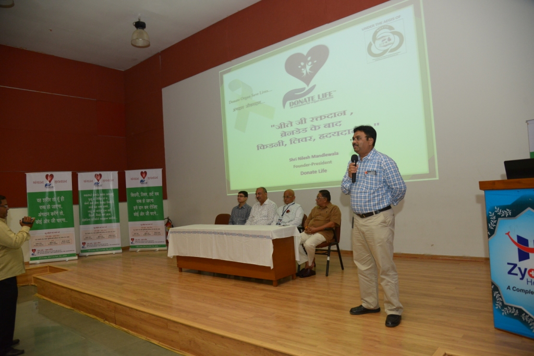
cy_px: 178
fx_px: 356
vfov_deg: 53.1
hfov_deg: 73.7
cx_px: 267
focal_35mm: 24
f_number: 4.5
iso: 2000
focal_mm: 24
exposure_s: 1/200
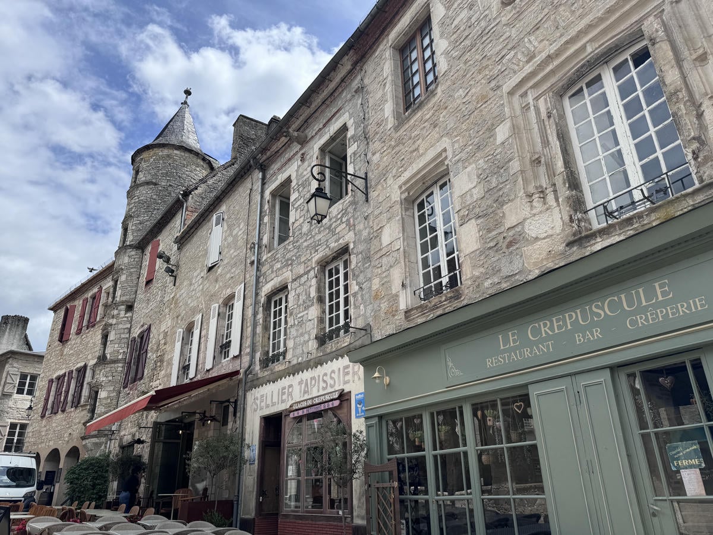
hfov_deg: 71.6
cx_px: 356
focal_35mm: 24
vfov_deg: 56.8
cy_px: 268
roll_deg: +1.9
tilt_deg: +23.9
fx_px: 494
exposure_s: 1/4608
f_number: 1.78
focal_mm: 6.76
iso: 80
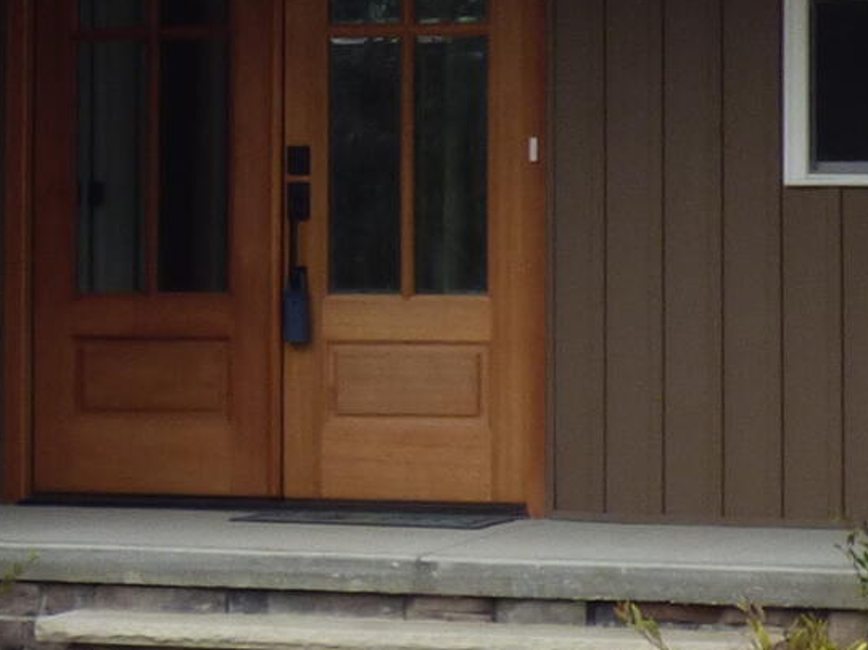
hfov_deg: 10.9
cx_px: -132
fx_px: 4462
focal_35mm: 178
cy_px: 90
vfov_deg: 8.3
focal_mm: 5.53
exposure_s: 1/320
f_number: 3.3
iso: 100
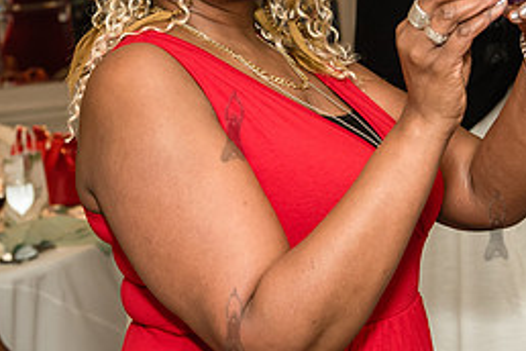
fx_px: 1315
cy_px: 126
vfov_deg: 15.2
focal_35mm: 90
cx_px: 232
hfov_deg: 22.6
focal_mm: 40
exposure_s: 1/200
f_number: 3.5
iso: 1600
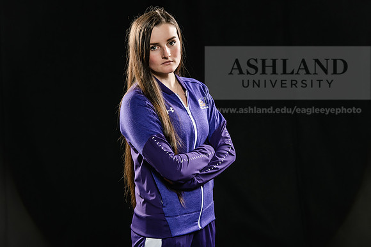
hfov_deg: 17.6
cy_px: 124
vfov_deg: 11.8
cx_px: 186
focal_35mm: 116
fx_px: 1196
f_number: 5.6
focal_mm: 116
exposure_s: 1/200
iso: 400
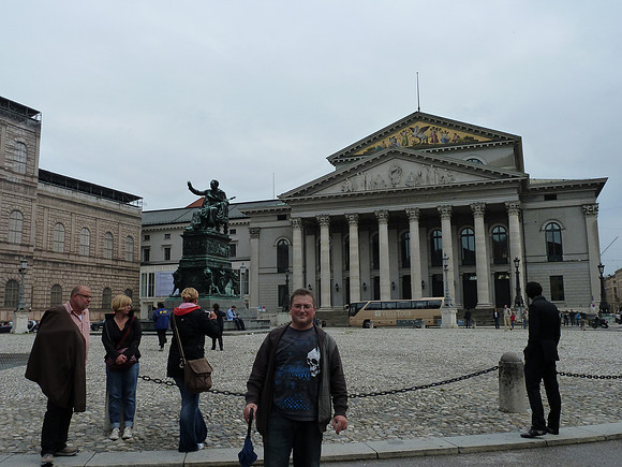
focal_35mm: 32
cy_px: 234
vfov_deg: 44.2
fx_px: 575
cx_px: 311
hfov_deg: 56.8
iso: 125
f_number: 5.6
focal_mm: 5.3
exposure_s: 1/500
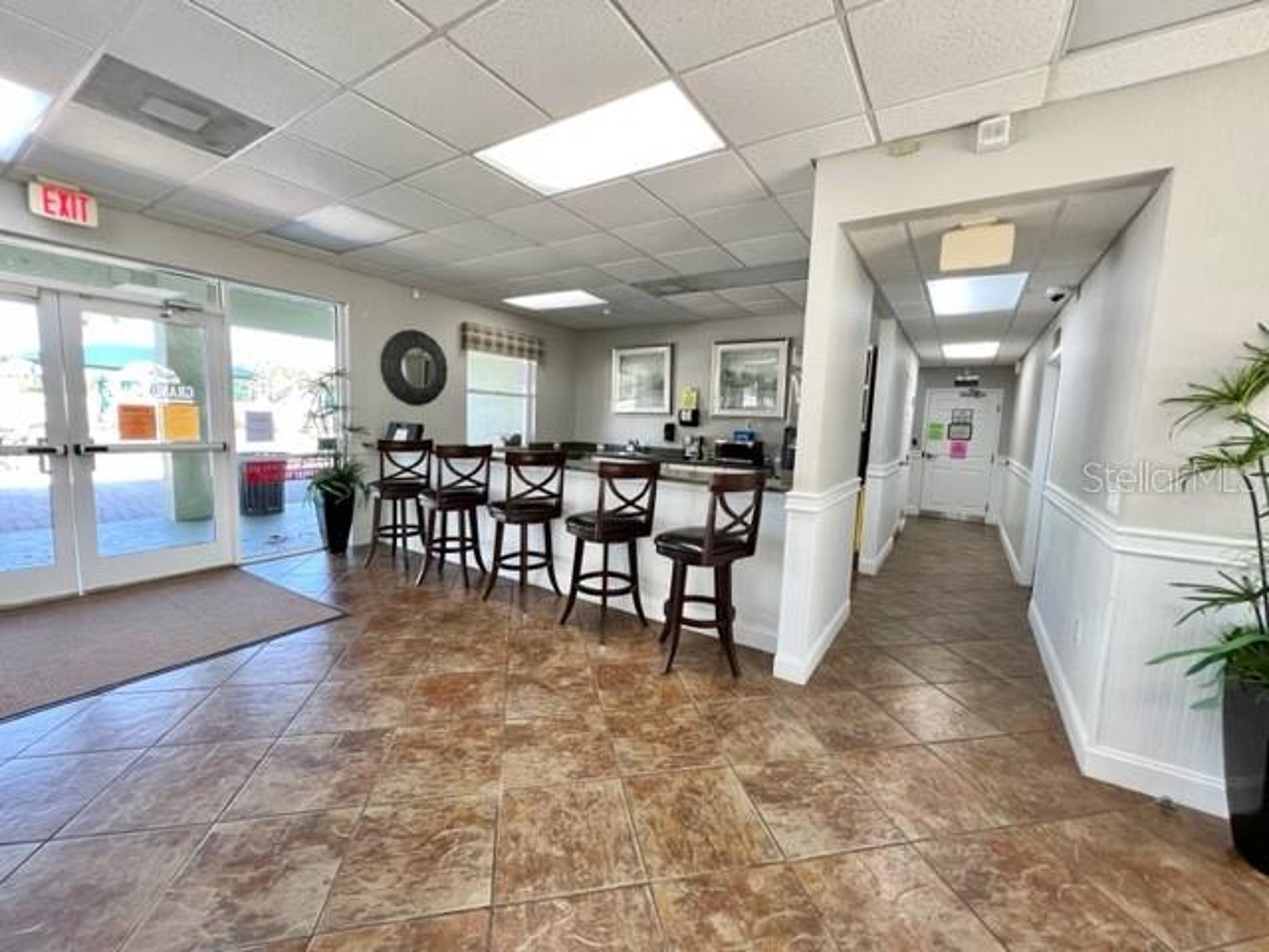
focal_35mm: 13
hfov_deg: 106.2
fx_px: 477
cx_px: 634
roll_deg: -2.3
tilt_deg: -7.4
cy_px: 476
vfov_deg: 89.9
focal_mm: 1.57
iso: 200
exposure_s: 1/120
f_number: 1.8
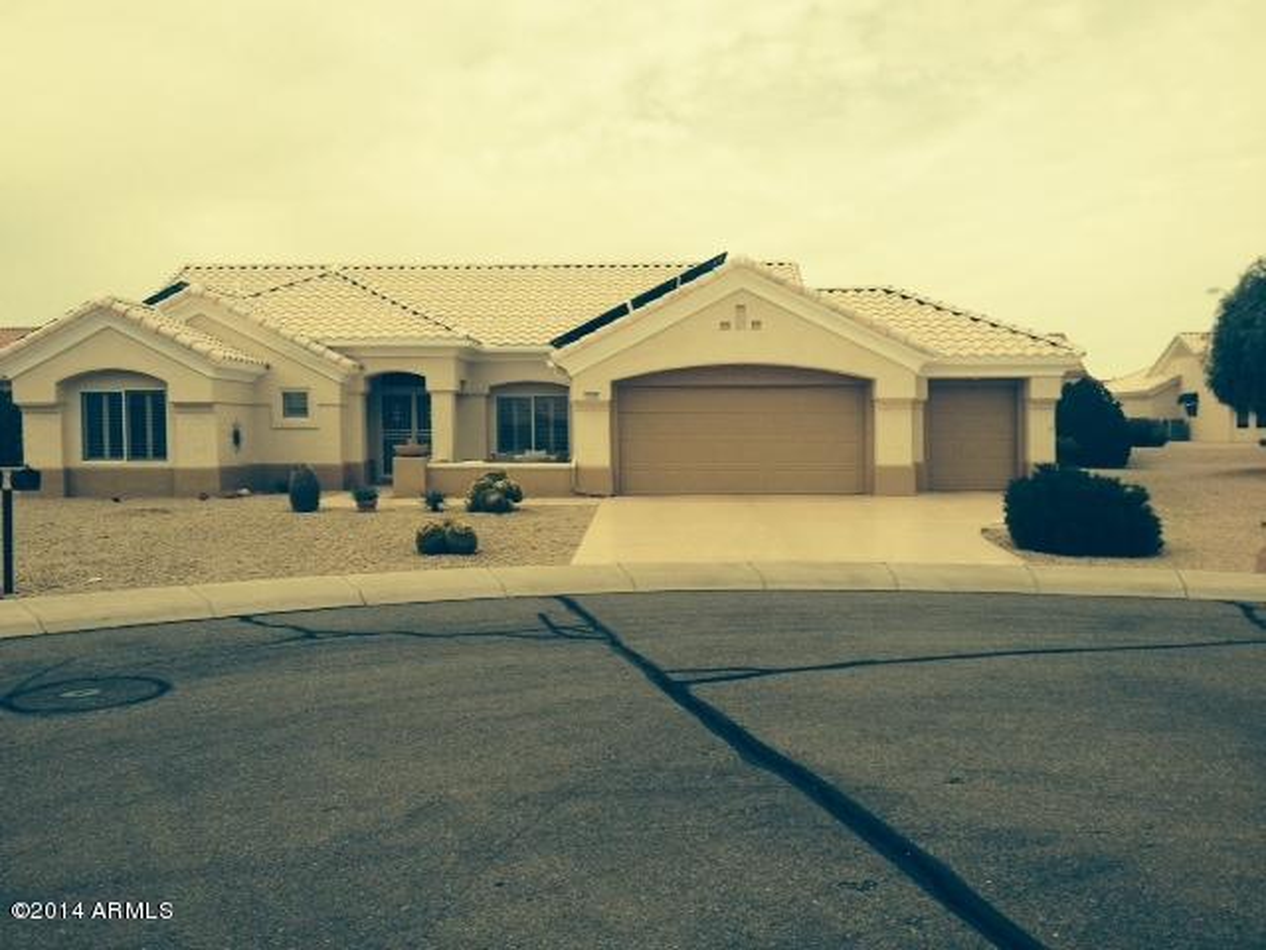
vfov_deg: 40.7
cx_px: 633
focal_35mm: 35
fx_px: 1280
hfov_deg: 52.6
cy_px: 475
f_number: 2.4
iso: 50
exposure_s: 1/1493
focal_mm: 4.28
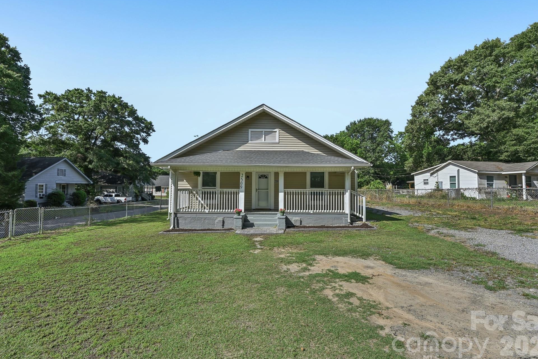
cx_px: 273
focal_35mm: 17
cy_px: 174
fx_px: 247
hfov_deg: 94.9
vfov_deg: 71.9
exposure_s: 1/500
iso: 100
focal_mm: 15.5
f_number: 8
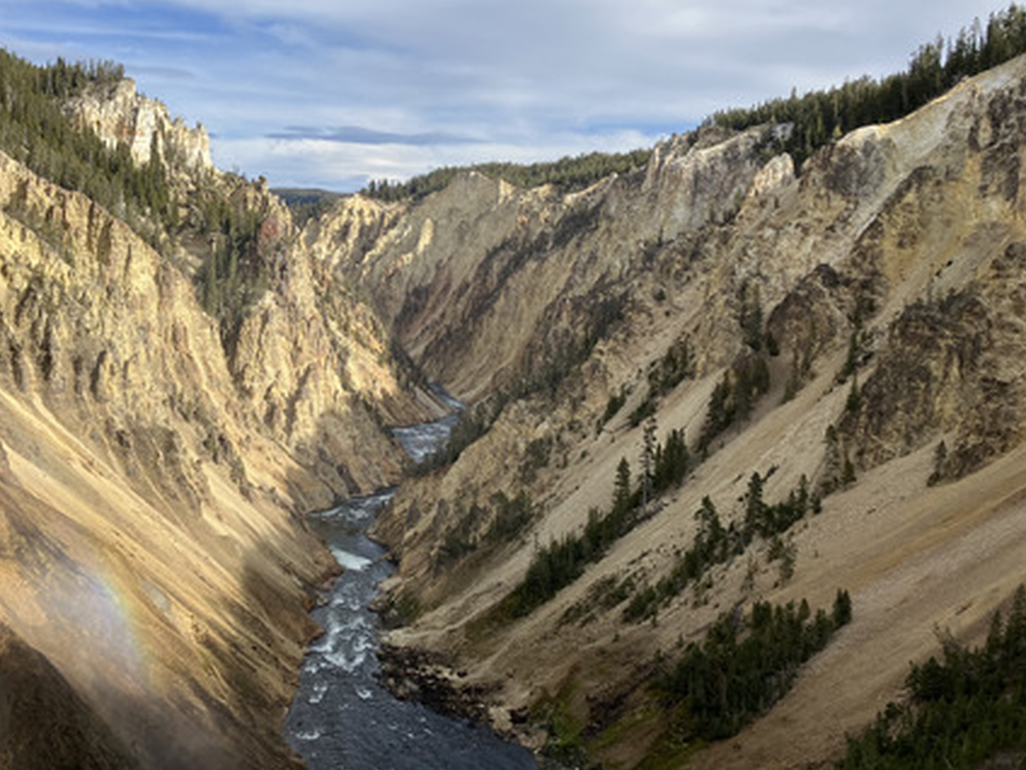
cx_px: 361
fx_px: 1097
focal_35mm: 37
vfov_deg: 38.7
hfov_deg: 49.4
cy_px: 390
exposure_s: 1/1736
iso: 32
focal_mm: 3.99
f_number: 1.8
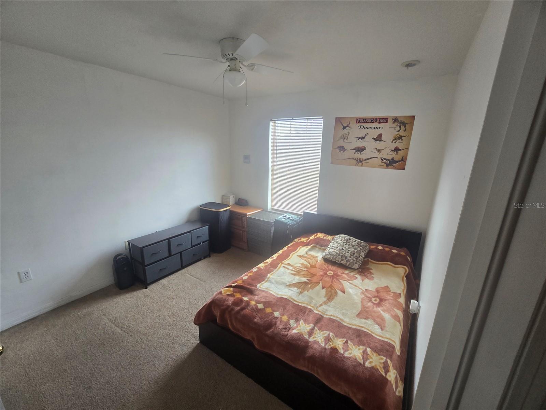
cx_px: 273
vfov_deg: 89.9
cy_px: 205
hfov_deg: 106.2
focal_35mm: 13
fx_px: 205
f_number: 2.2
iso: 80
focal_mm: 2.2
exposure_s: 1/60
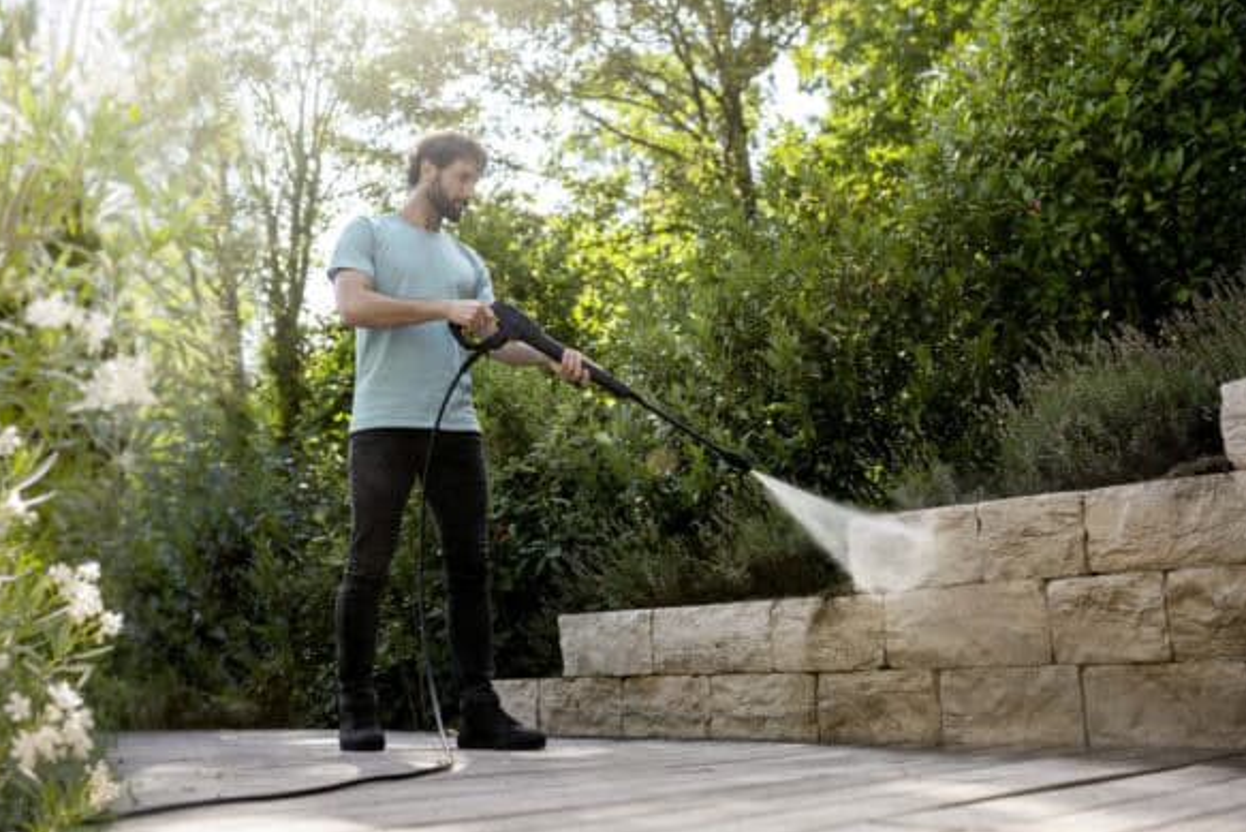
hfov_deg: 53.1
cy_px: 421
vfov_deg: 36.9
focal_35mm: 36
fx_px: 1246
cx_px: 622
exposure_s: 1/800
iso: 64
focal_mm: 35
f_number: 2.5
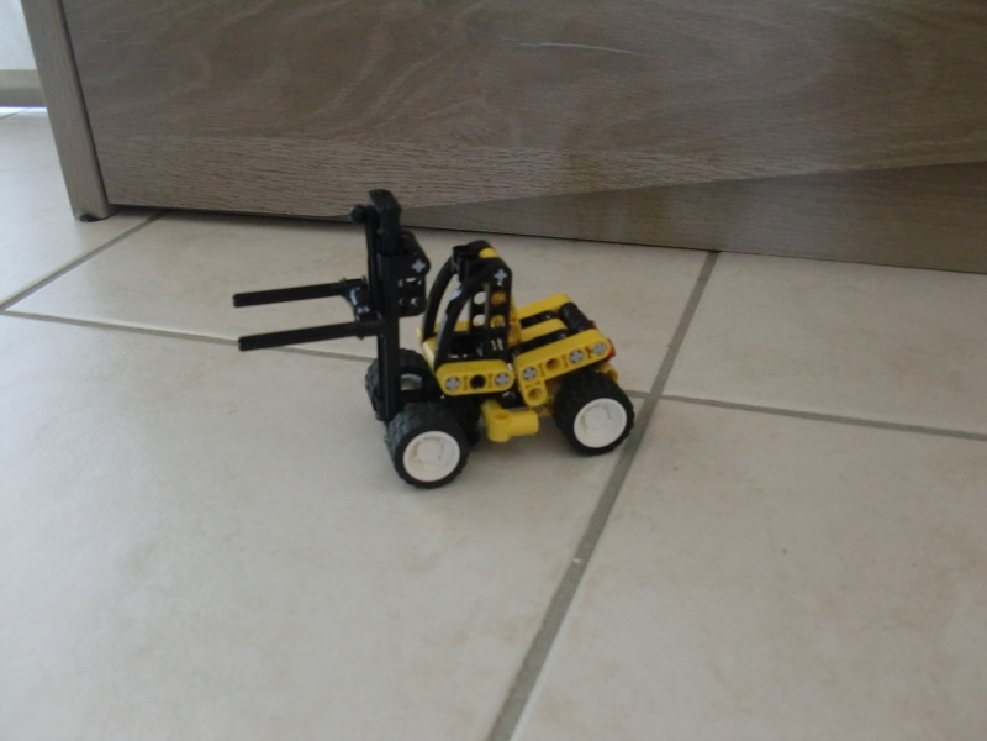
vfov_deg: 39.7
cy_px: 370
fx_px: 1026
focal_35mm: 36
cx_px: 494
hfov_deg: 51.4
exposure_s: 1/60
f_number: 2.8
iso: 400
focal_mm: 6.3
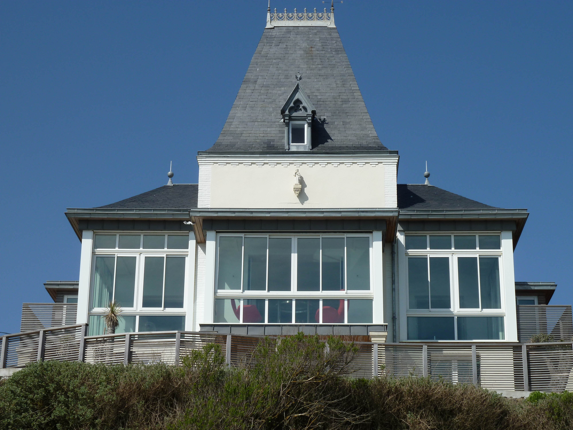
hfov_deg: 25.0
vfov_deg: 18.9
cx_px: 286
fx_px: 1291
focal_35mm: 78
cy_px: 215
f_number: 5.6
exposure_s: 1/500
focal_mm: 12.8
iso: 80
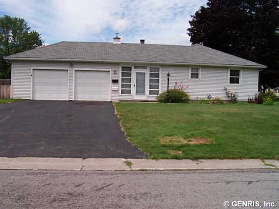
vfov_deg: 37.7
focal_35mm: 38
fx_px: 306
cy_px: 104
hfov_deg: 49.0
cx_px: 140
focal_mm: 6.3
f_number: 5.6
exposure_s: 1/500
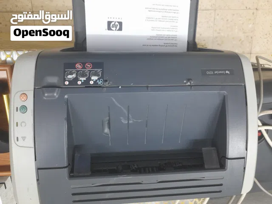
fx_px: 196
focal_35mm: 25
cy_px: 102
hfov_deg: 69.4
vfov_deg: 54.9
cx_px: 136
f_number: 2
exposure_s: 1/50
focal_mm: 4.6
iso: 400
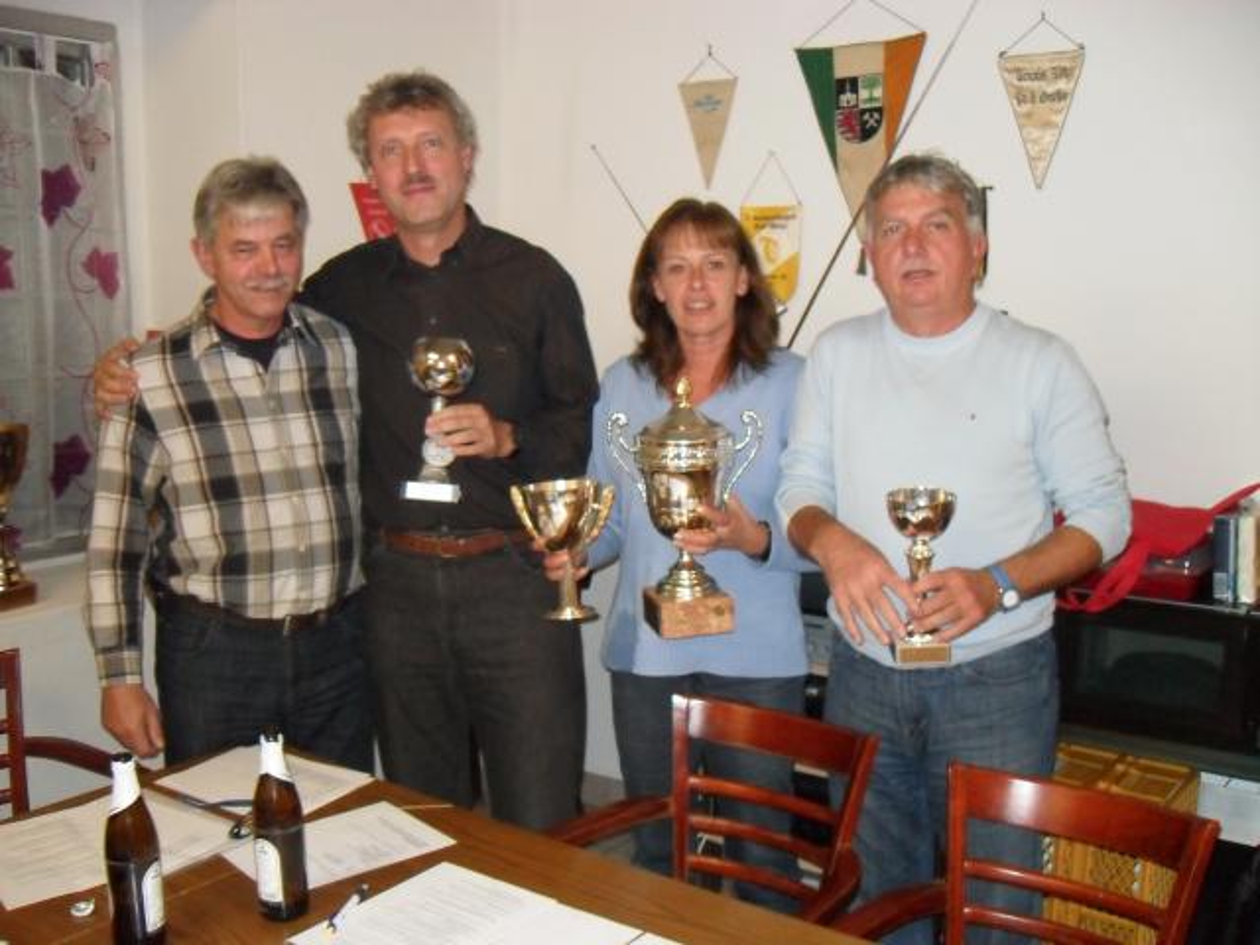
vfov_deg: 40.7
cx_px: 630
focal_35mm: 35
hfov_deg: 52.6
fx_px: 1274
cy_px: 472
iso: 400
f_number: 2.8
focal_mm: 6.2
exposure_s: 1/45
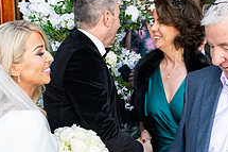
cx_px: 118
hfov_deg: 27.7
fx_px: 462
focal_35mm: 73
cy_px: 122
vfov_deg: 18.5
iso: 500
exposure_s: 1/500
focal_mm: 27
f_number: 3.5
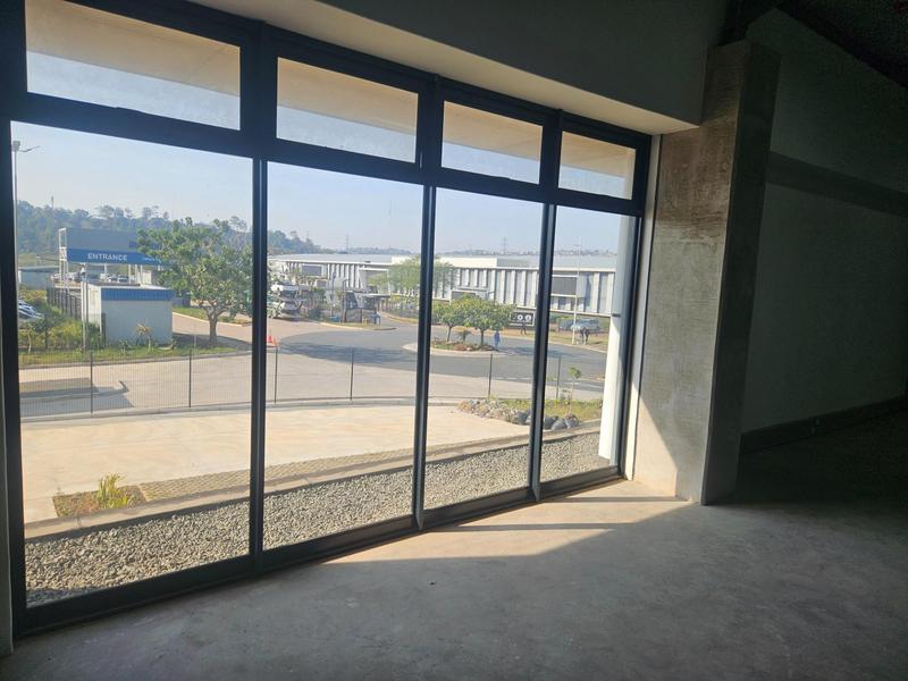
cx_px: 454
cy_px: 340
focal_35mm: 23
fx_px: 603
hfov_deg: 73.9
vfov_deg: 58.9
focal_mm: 5.4
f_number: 1.8
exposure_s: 1/758
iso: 25
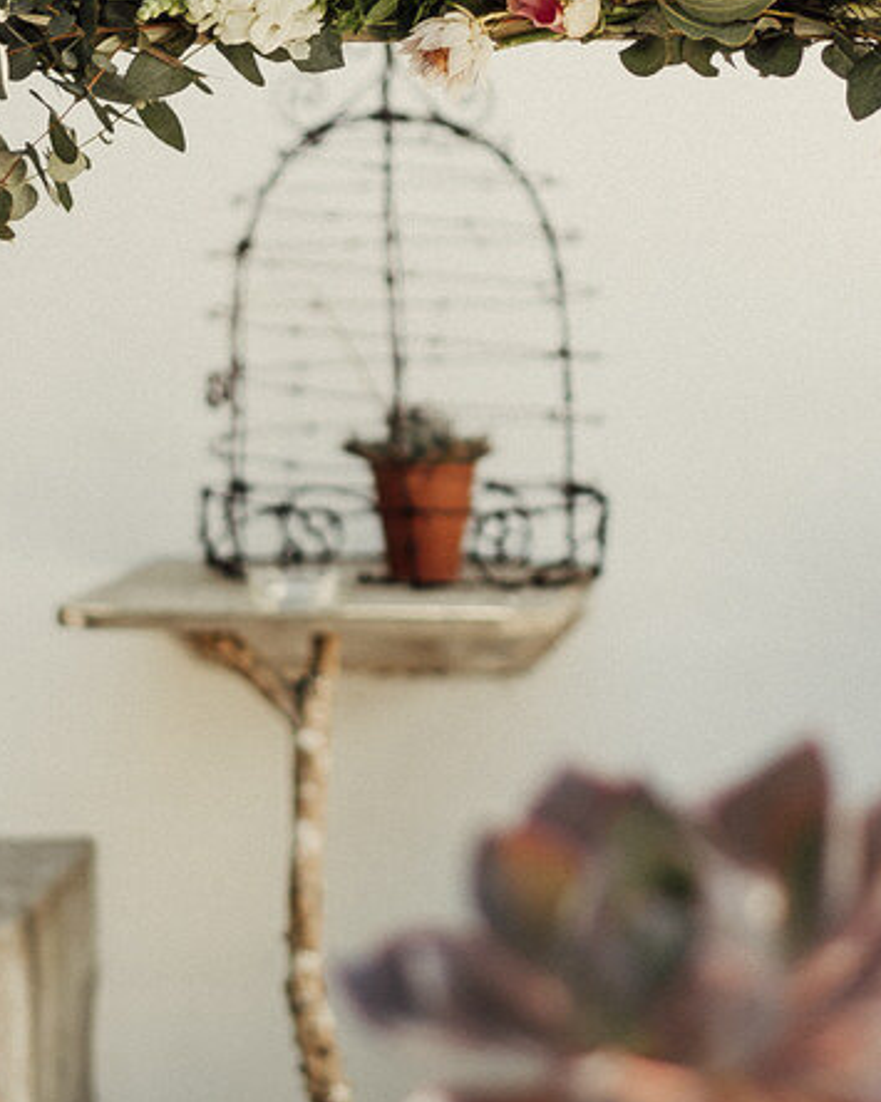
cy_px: 437
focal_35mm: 169
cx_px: 498
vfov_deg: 11.4
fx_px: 5510
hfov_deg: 9.1
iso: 200
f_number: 2
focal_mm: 50
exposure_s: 1/1600
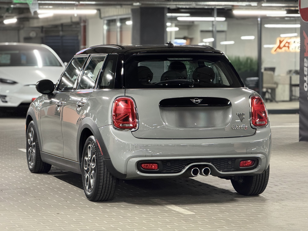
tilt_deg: -2.2
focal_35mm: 120
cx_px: 154
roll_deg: +0.1
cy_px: 116
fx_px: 1068
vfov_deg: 12.3
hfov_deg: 16.4
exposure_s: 1/33
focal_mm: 15.66
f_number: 2.8
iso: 500
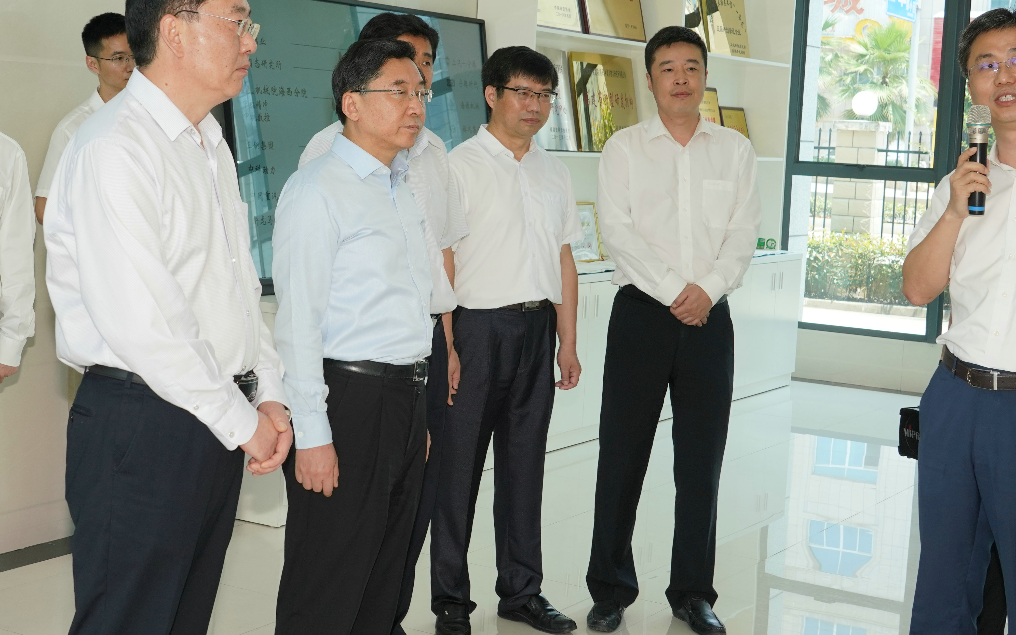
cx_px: 357
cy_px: 218
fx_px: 1744
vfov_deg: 20.6
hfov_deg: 32.3
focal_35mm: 63
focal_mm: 31
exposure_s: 1/125
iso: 400
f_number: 7.1
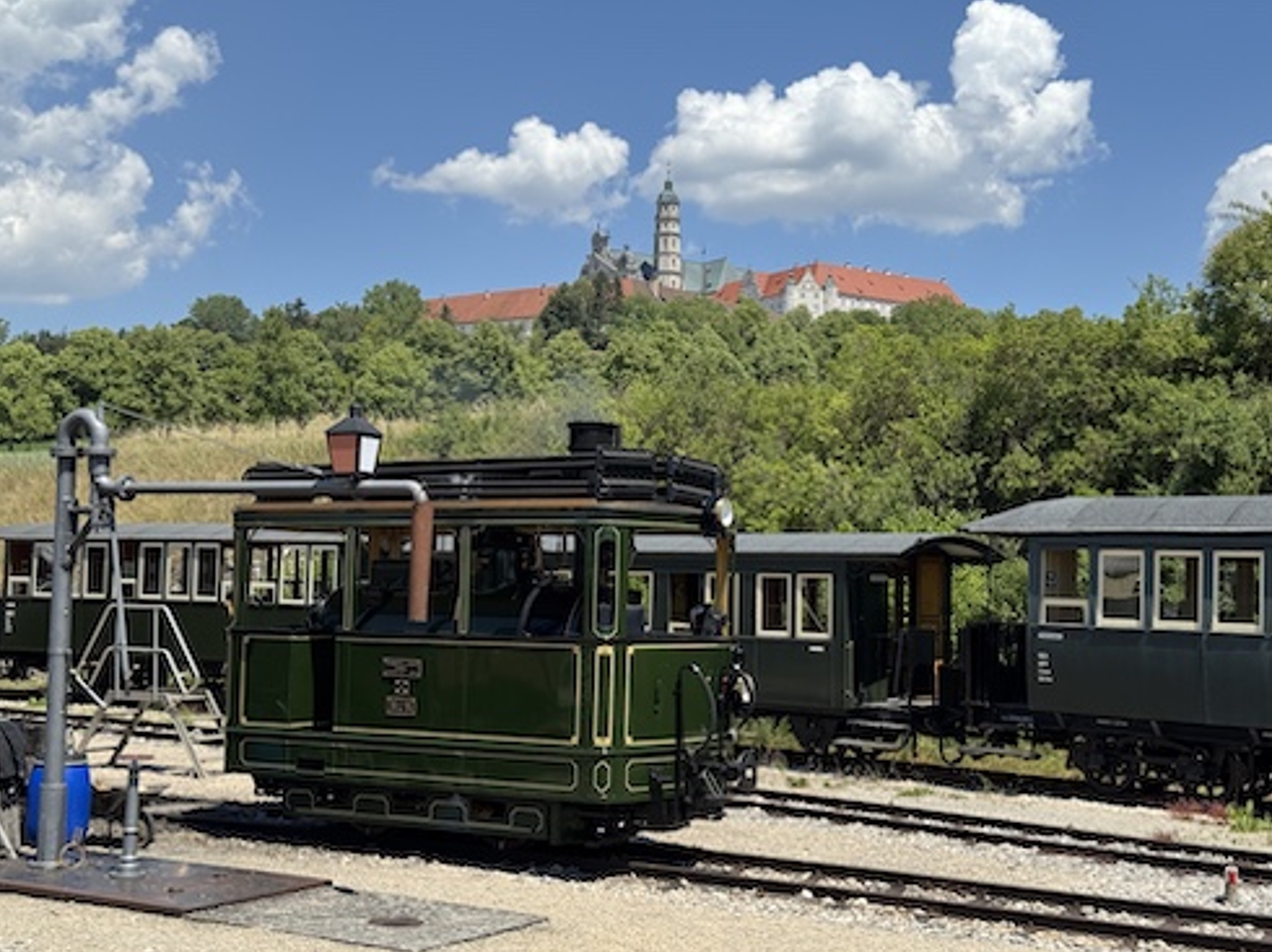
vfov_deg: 29.7
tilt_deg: +4.7
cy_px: 484
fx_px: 1800
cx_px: 628
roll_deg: -1.2
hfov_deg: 38.9
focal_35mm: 49
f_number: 1.78
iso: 64
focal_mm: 6.76
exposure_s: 1/4310
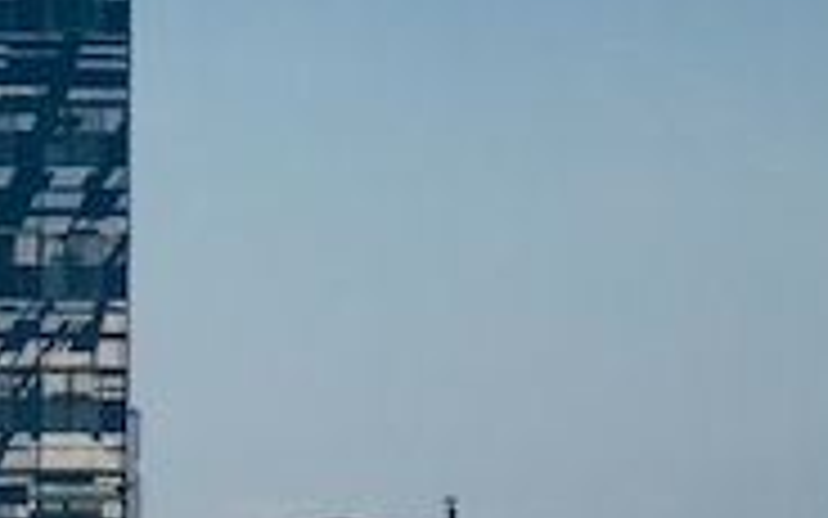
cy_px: 417
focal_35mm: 1279
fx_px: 28862
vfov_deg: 1.0
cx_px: -621
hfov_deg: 1.6
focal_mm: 150
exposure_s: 1/200
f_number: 5.6
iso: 100
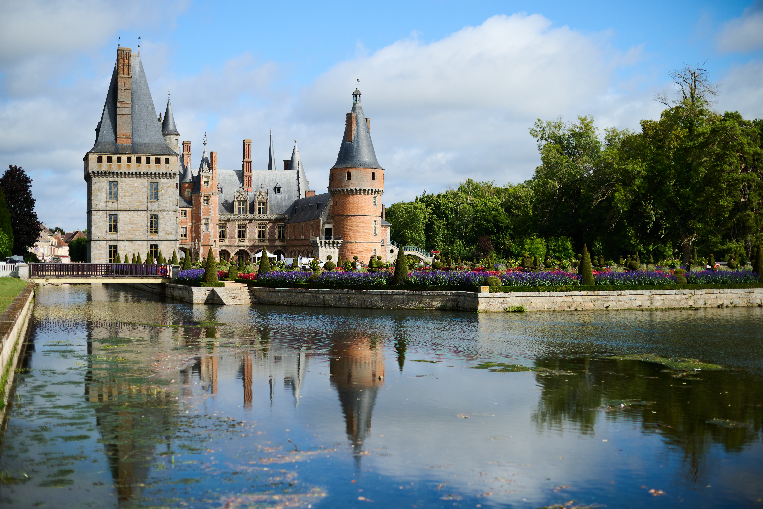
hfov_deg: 39.6
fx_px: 1060
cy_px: 254
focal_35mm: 50
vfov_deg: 27.0
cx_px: 382
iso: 100
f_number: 2
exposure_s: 1/4000
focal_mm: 50
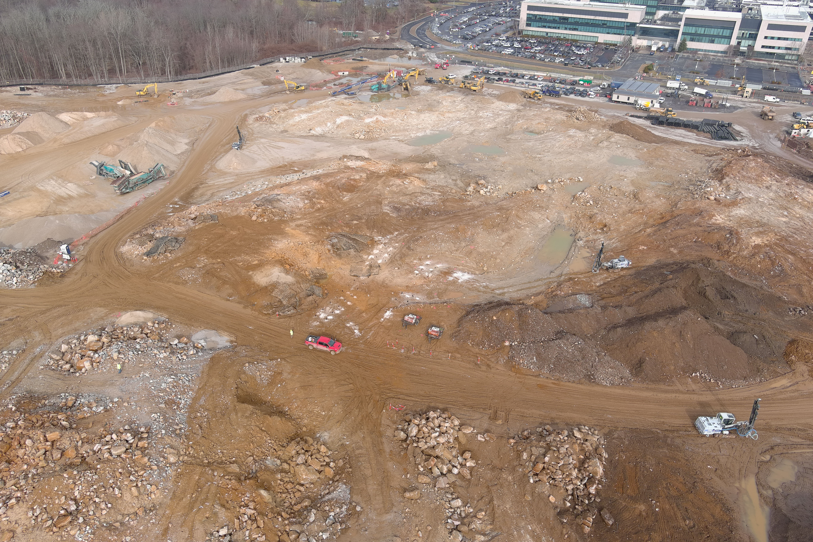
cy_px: 271
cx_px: 406
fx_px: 655
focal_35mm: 29
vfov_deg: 45.0
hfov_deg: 63.7
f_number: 2.8
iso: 100
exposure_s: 1/640
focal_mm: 10.57
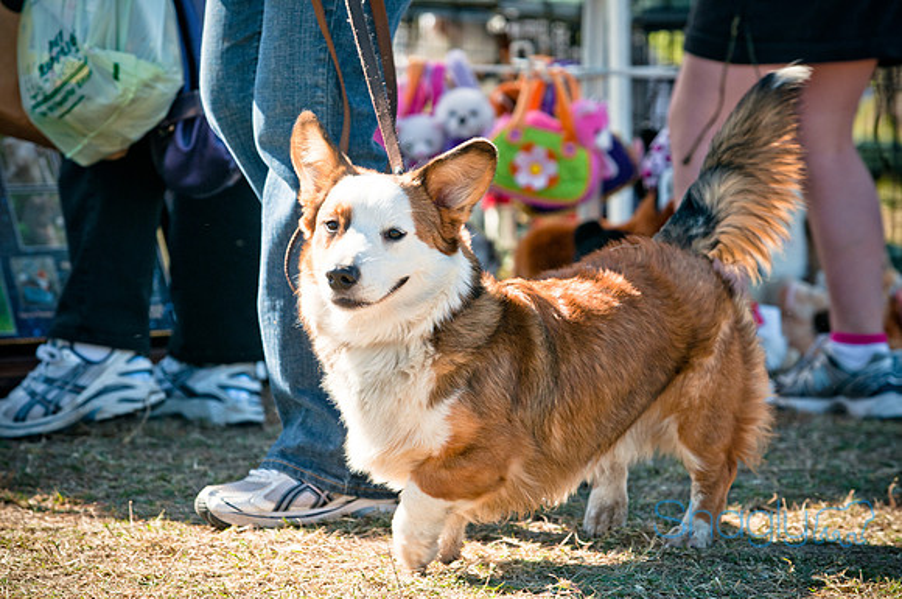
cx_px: 451
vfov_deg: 5.9
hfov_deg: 8.9
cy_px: 300
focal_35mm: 232
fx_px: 5817
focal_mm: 155
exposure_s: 1/500
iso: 200
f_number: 5.6
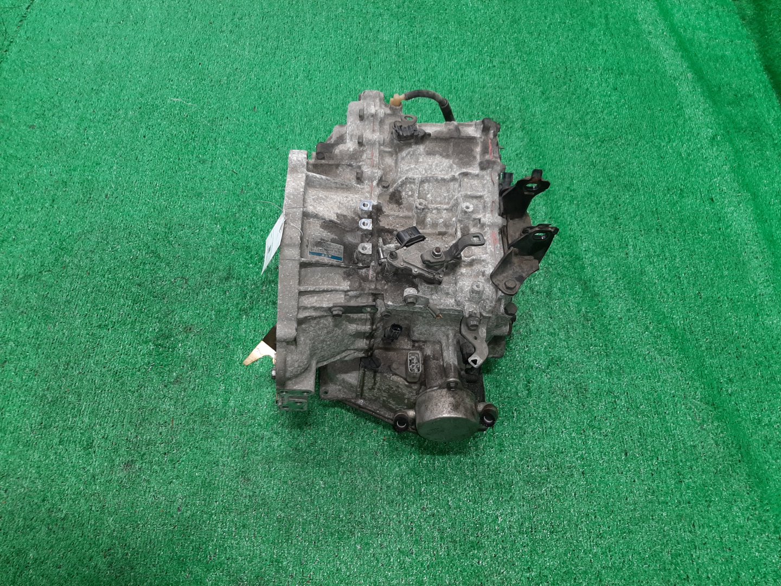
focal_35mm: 26
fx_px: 587
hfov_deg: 67.3
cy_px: 293
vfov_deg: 53.1
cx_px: 390
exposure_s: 1/50
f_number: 1.7
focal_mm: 3.93
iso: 107
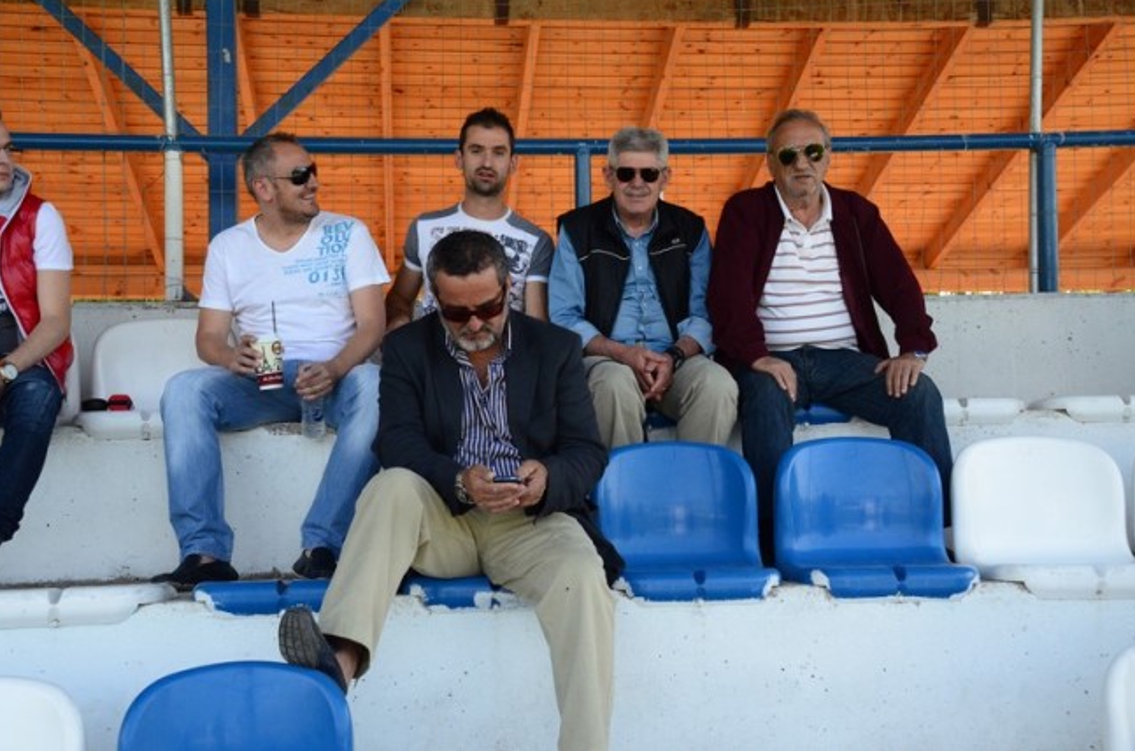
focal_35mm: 49
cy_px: 369
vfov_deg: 27.4
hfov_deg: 40.4
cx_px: 568
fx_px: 1541
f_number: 5.6
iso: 1600
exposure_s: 1/1250
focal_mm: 32
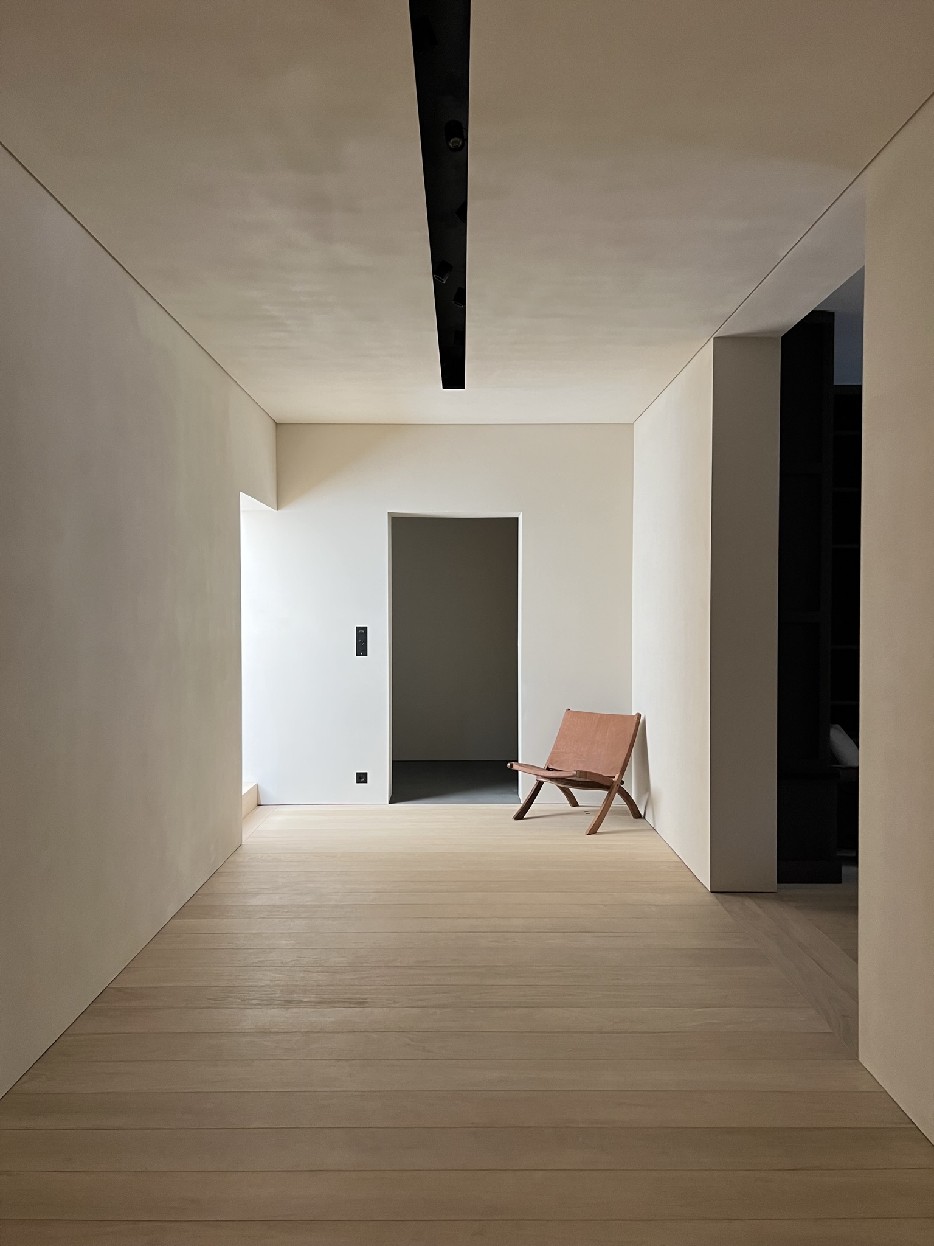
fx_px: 935
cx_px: 467
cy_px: 623
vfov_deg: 67.3
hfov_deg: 53.1
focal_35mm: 26
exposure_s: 1/86
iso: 125
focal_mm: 5.7
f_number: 1.5
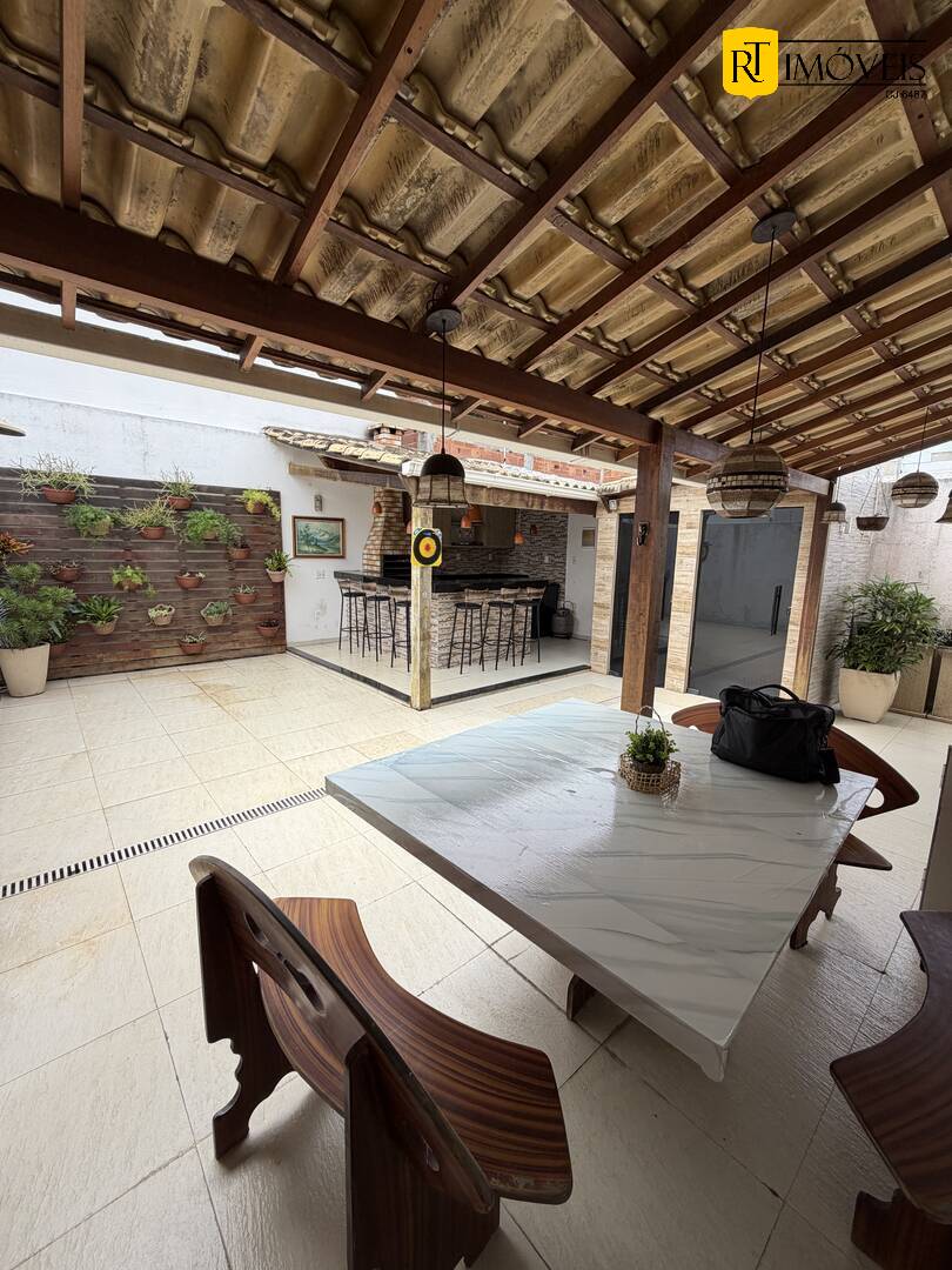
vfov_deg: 102.1
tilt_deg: -9.8
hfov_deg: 85.7
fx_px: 513
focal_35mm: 14
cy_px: 635
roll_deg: -1.6
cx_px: 476
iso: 40
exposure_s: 1/564
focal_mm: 2.22
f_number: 2.2
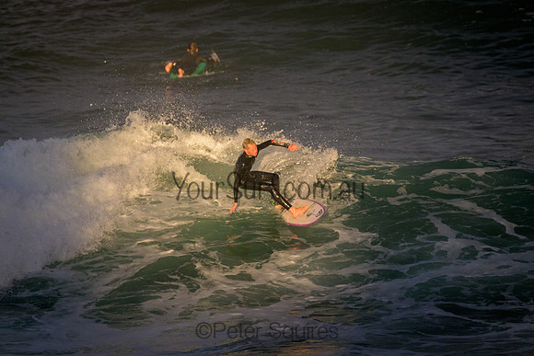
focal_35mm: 800
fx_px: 11869
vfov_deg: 1.7
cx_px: 267
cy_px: 178
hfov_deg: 2.6
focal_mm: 800
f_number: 11
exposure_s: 1/1250
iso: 2800
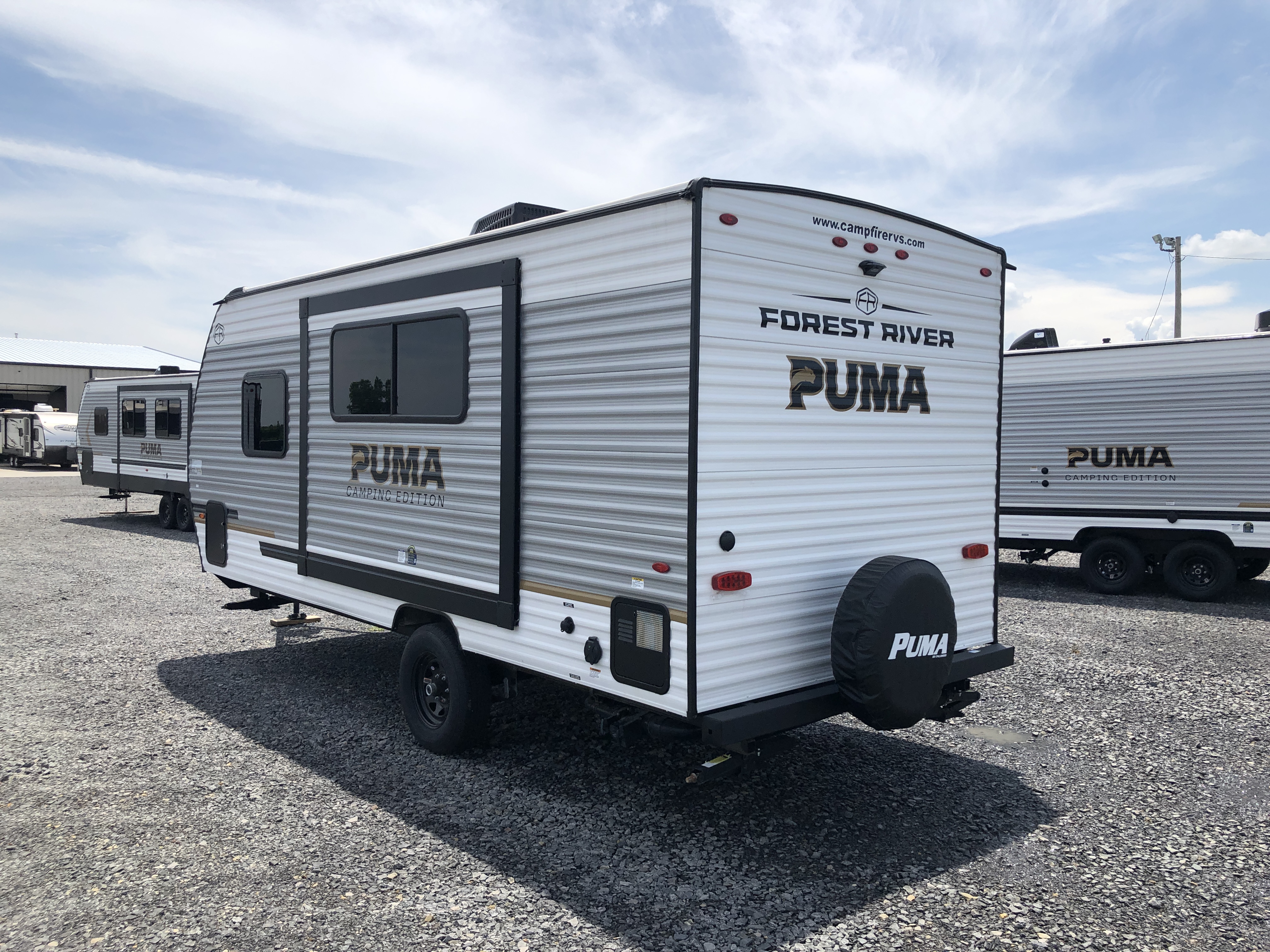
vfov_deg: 49.7
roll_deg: -0.2
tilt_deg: -2.9
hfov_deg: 63.4
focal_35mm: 28
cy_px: 476
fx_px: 1027
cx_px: 635
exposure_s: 1/3003
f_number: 1.8
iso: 20
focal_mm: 3.99
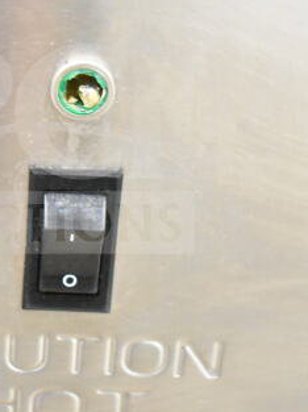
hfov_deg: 13.7
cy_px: 149
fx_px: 1272
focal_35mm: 107
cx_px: 46
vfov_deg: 18.4
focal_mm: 38
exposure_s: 1/60
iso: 11400
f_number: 4.8
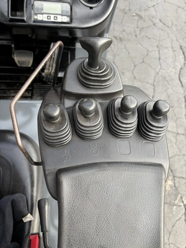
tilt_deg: -68.9
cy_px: 124
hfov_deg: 53.1
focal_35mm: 26
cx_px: 93
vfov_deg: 67.3
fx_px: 186
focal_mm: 5.96
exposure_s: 1/191
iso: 50
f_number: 1.6
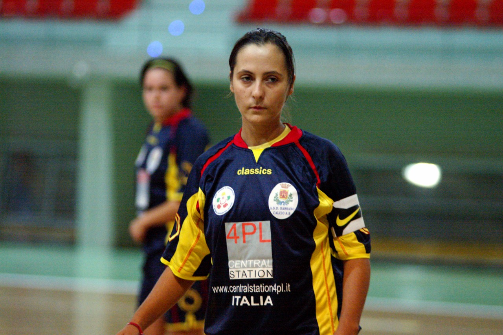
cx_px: 252
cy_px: 168
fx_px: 3350
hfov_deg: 8.6
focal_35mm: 240
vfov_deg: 5.7
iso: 3200
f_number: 2.8
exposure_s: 1/350
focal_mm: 160
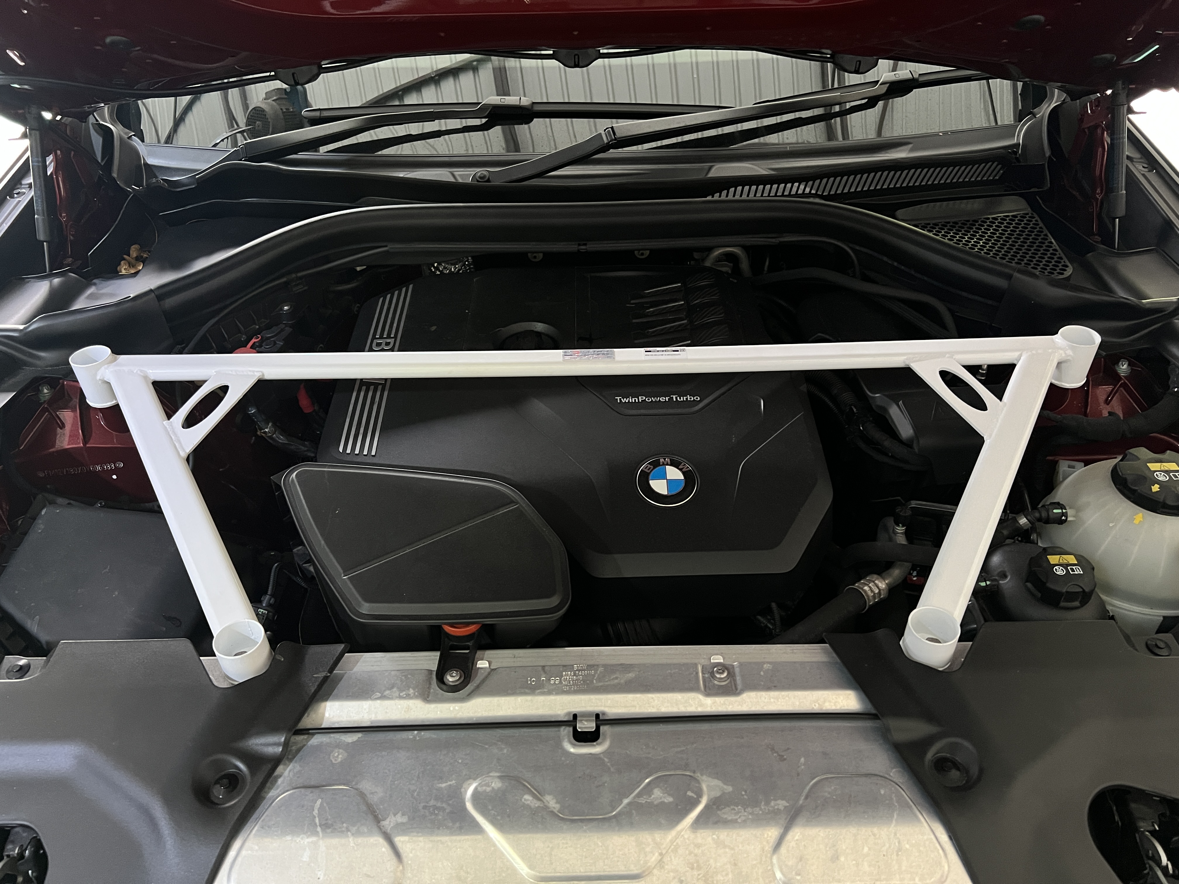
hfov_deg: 67.3
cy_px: 442
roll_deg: +1.0
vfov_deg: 53.1
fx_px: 886
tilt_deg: -39.8
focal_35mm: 26
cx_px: 590
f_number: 1.5
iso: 320
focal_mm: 5.7
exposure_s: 1/50
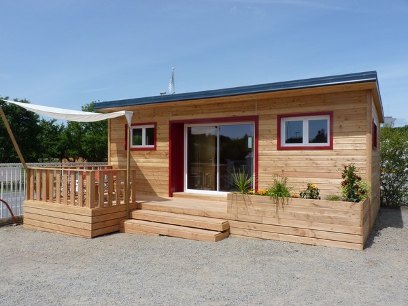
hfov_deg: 65.3
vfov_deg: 51.4
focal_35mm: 27
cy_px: 153
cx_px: 204
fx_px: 318
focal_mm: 4.8
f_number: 5.6
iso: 80
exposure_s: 1/320
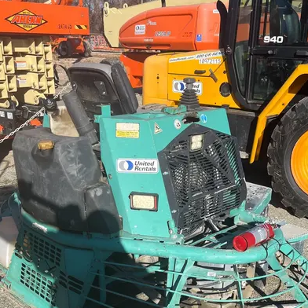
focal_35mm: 43
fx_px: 433
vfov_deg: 38.0
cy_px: 236
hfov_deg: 39.2
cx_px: 159
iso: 50
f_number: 1.6
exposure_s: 1/3215
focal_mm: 5.1
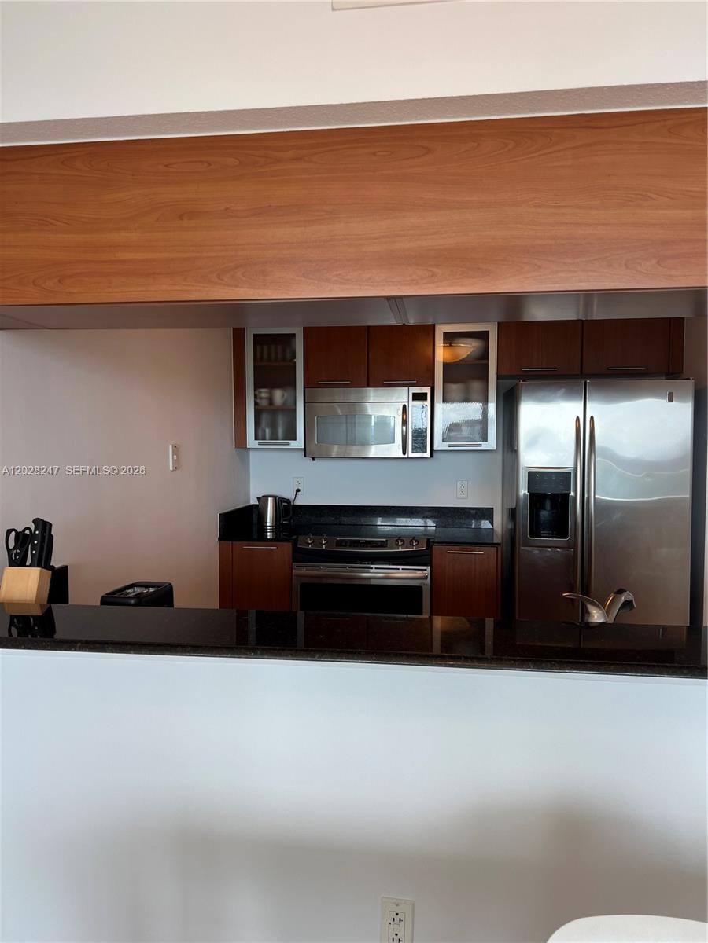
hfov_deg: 53.1
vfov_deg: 67.3
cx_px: 354
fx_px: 709
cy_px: 472
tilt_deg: -2.6
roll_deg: +0.9
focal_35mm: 26
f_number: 1.5
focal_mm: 5.7
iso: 32
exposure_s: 1/145
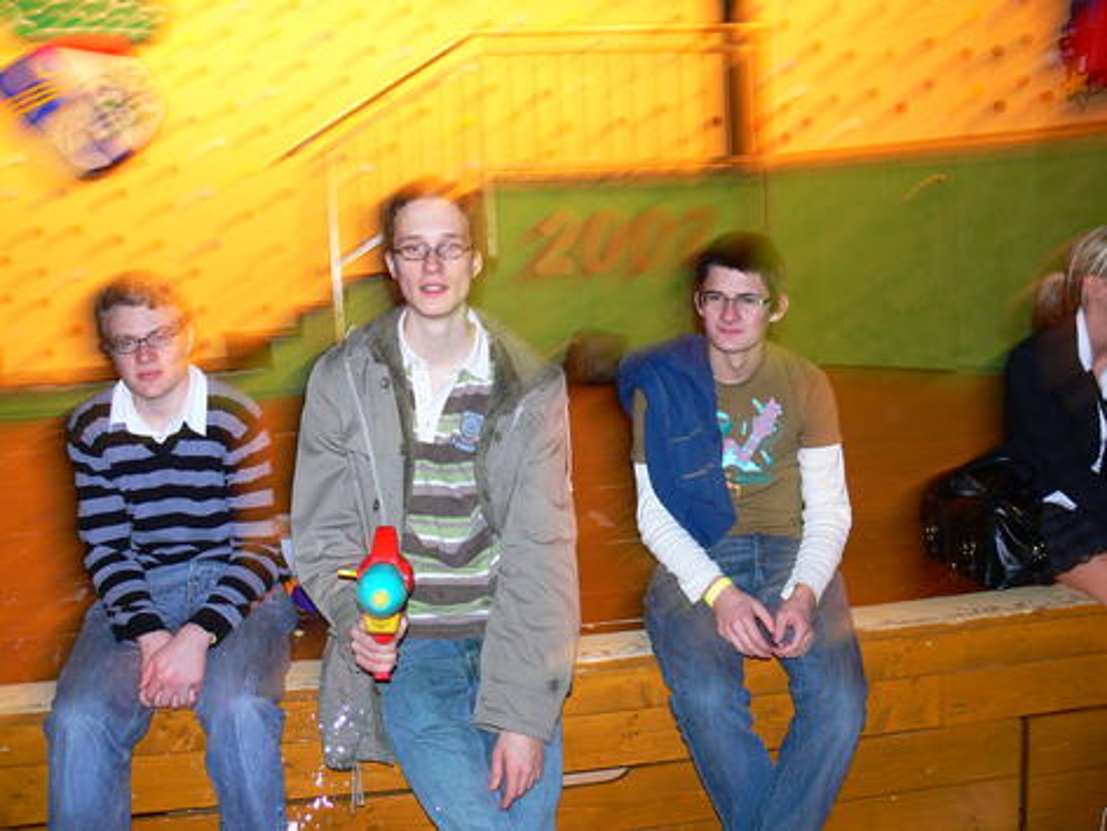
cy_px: 416
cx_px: 554
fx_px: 1119
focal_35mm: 35
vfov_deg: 40.7
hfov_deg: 52.6
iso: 100
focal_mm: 7.4
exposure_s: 1/30
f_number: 2.8
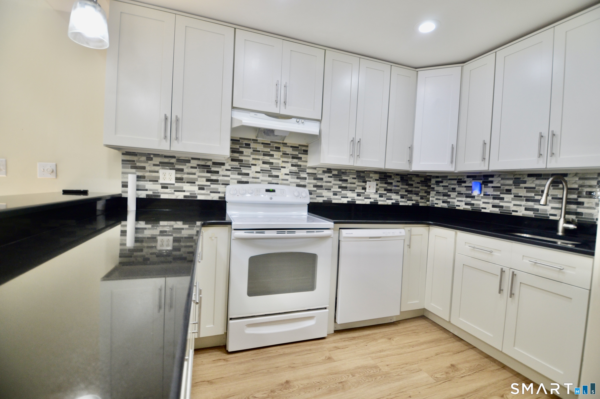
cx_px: 300
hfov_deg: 100.4
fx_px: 250
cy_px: 200
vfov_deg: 77.2
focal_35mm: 15
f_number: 3.5
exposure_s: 1/60
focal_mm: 10
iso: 450
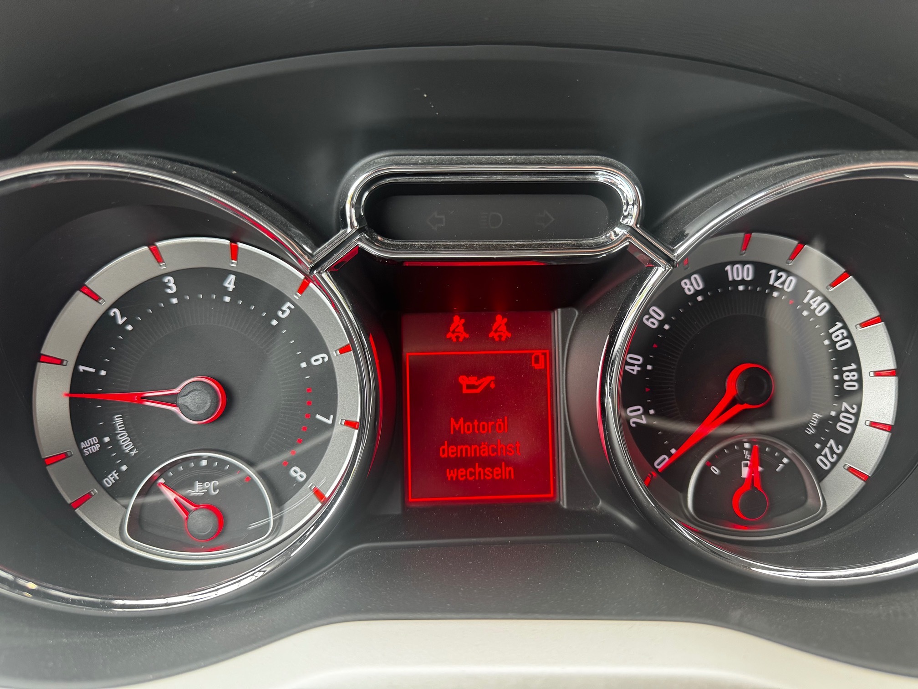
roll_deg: -1.4
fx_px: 636
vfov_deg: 56.8
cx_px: 459
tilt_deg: -20.3
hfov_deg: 71.6
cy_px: 344
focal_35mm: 24
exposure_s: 1/116
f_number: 1.78
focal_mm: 6.76
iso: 200
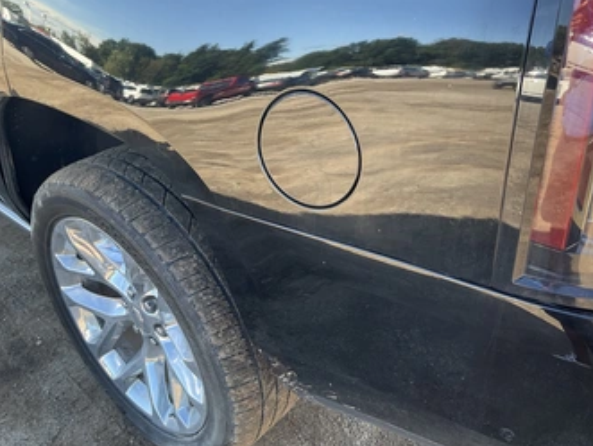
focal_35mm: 35
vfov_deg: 40.7
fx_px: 600
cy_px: 193
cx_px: 340
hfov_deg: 52.4
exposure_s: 1/122
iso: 25
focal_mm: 3
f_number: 1.8
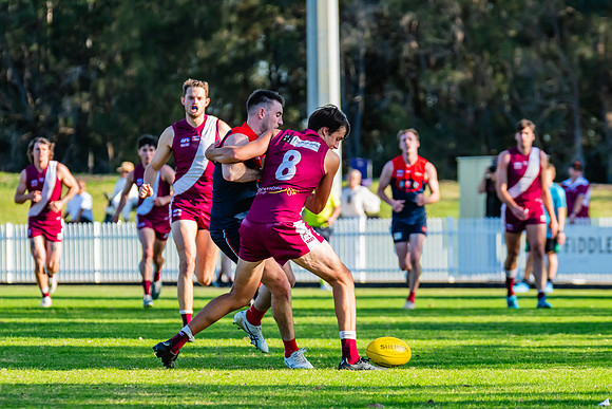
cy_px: 236
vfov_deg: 3.7
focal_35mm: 368
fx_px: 6259
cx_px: 259
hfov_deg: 5.6
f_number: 6.3
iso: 800
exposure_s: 1/1250
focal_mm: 270
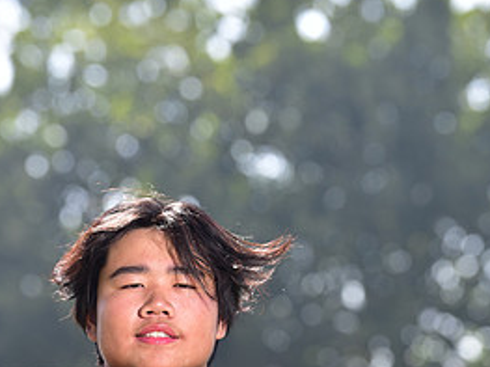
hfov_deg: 6.0
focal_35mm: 329
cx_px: 189
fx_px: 4655
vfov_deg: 4.5
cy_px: 468
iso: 100
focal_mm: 155
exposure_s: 1/250
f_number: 5
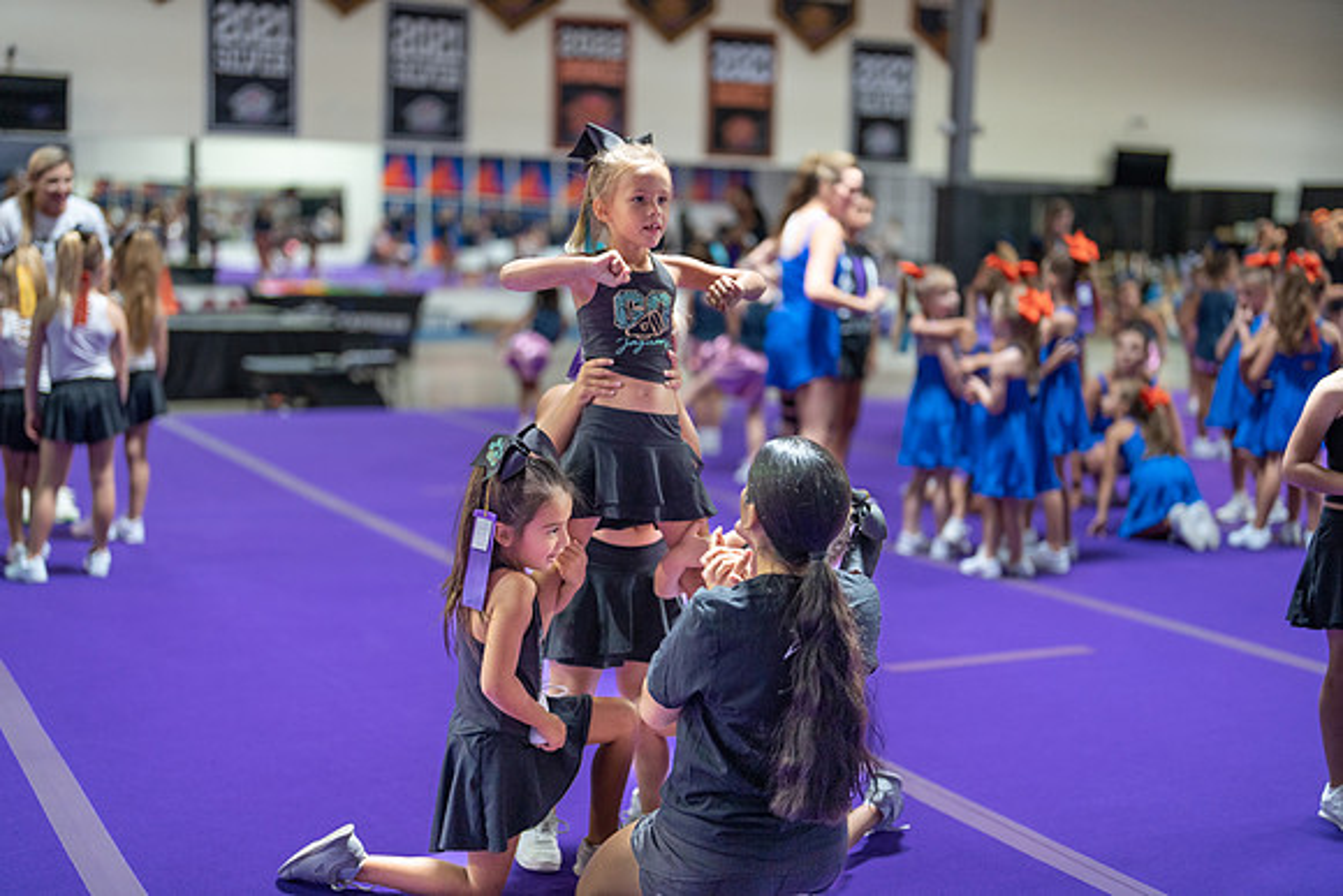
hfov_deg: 39.6
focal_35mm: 50
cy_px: 448
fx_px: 1866
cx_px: 672
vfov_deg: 27.0
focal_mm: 50
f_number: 1.2
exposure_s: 1/320
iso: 800
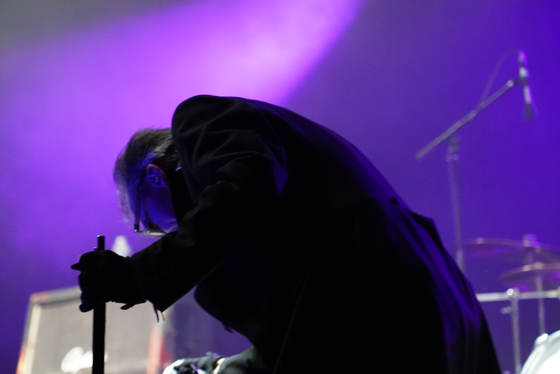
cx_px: 224
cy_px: 171
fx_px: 1991
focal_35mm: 128
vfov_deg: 10.7
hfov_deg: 16.0
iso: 8000
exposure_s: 1/160
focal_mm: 105
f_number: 4
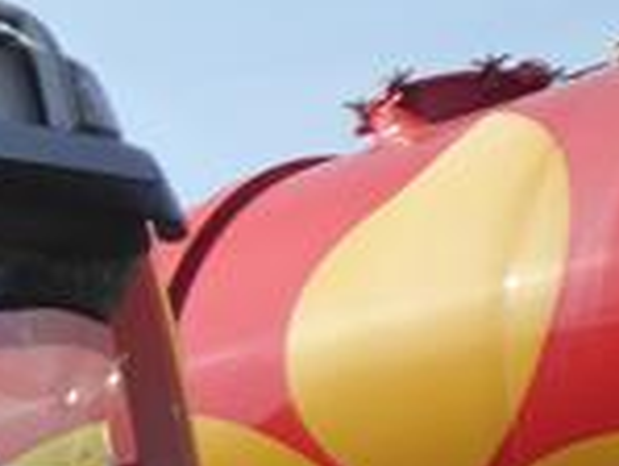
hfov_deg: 8.7
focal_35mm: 199
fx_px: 3561
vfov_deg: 7.2
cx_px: -1026
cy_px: 870
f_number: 3.7
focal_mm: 6.7
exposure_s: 1/800
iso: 160
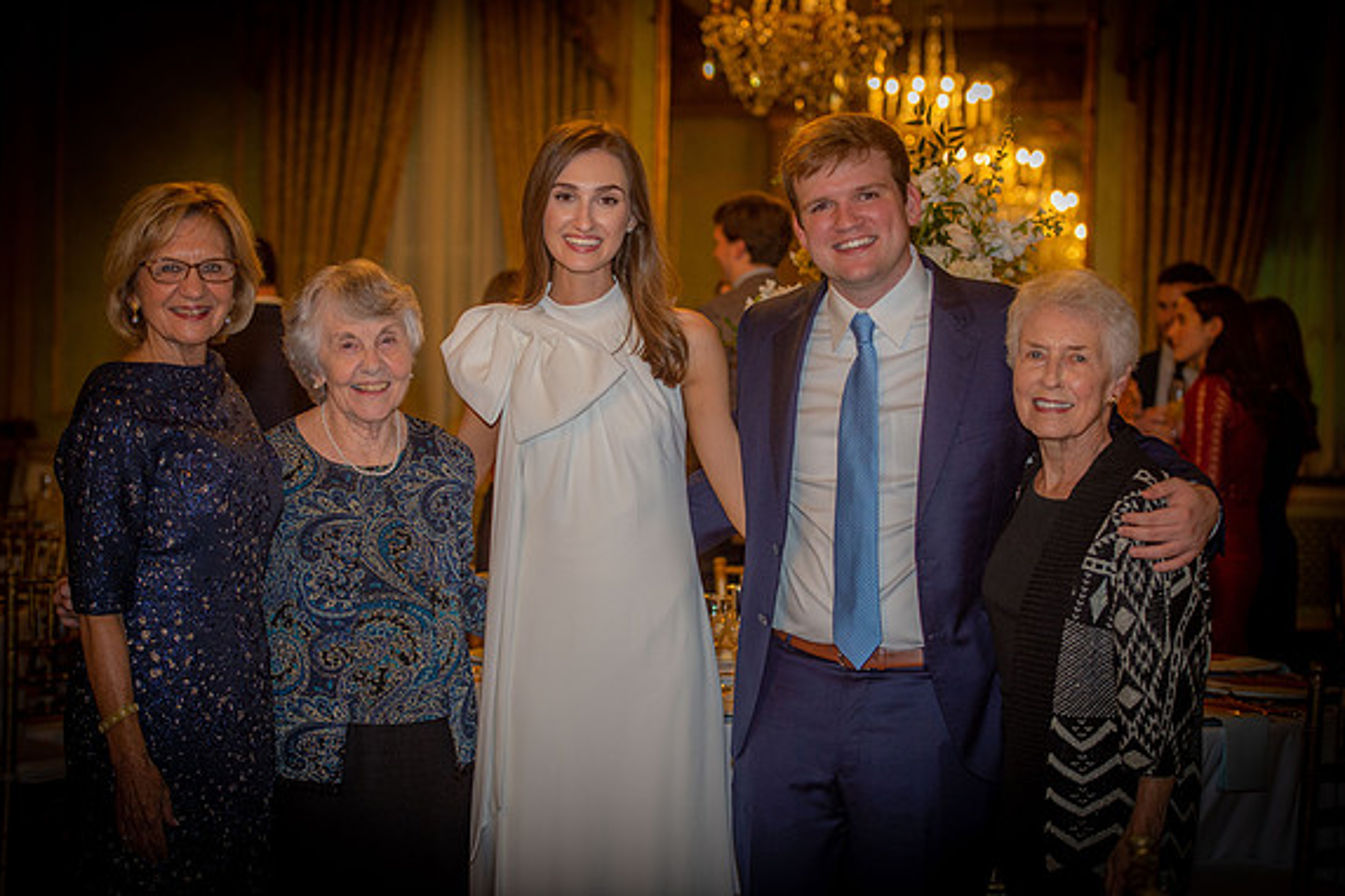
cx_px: 670
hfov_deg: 28.5
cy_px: 447
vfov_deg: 19.2
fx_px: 2652
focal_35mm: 71
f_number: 2.8
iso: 1250
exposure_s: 1/100
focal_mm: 70
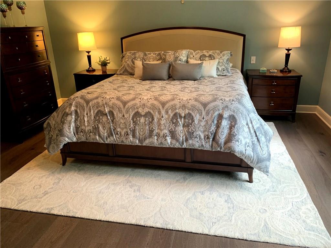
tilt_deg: -20.5
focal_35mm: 26
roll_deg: +1.4
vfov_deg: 53.1
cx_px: 166
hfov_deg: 67.3
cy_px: 124
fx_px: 249
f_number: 1.8
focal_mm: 4.25
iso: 200
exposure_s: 1/60
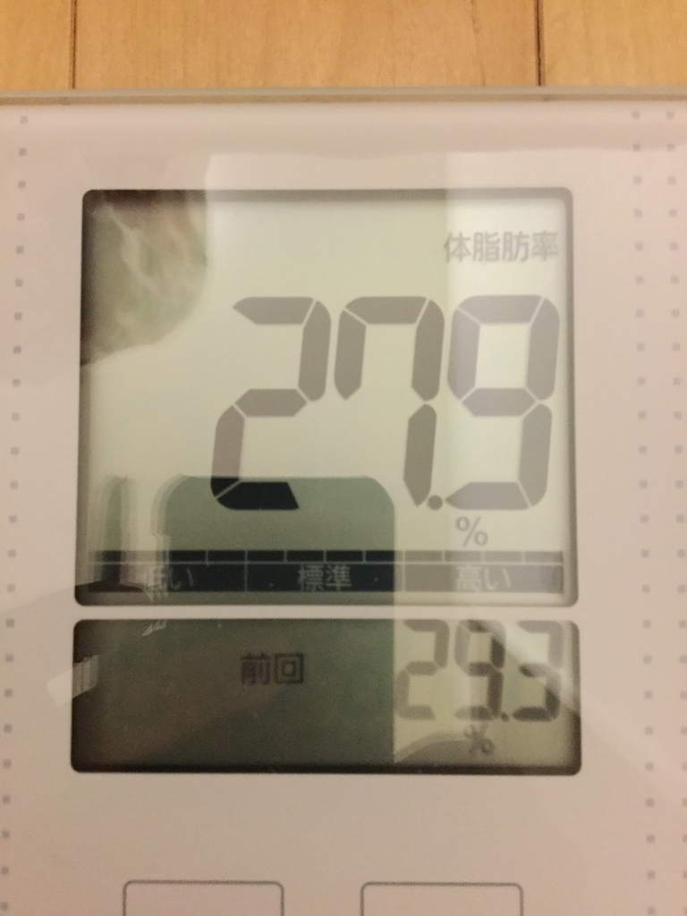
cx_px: 344
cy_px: 458
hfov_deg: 45.4
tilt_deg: -87.3
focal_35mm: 31
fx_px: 820
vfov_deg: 58.4
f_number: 2.4
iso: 400
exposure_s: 1/15
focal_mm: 3.3
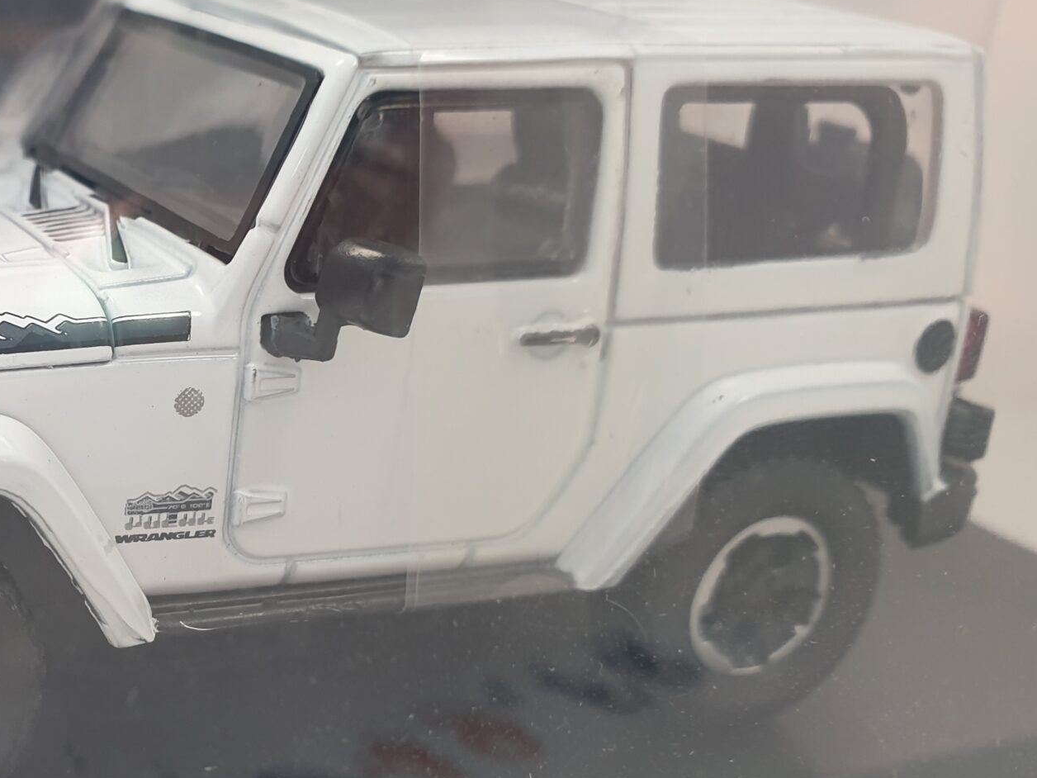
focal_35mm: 53
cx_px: 60
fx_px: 1588
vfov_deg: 27.3
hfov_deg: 33.8
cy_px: 529
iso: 64
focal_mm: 4.3
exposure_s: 1/50
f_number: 2.4
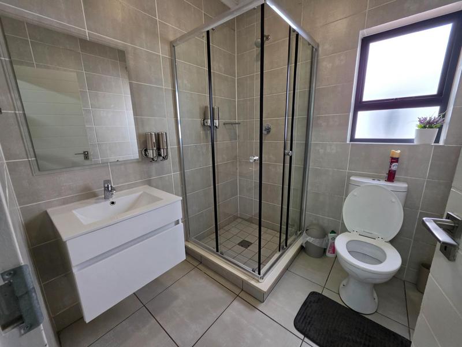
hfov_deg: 106.2
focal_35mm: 13
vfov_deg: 89.9
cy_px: 174
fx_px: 174
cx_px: 231
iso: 160
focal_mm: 2.2
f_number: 1.9
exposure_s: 1/100
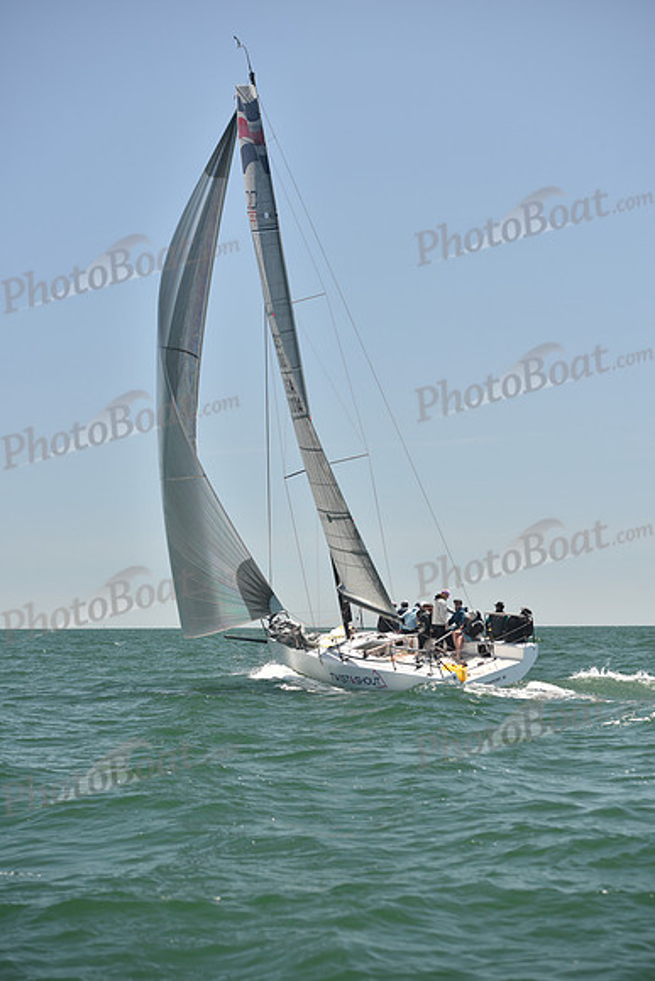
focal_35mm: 70
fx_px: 1909
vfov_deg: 28.8
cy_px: 490
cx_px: 328
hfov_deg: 19.5
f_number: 4
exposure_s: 1/800
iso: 250
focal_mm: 70
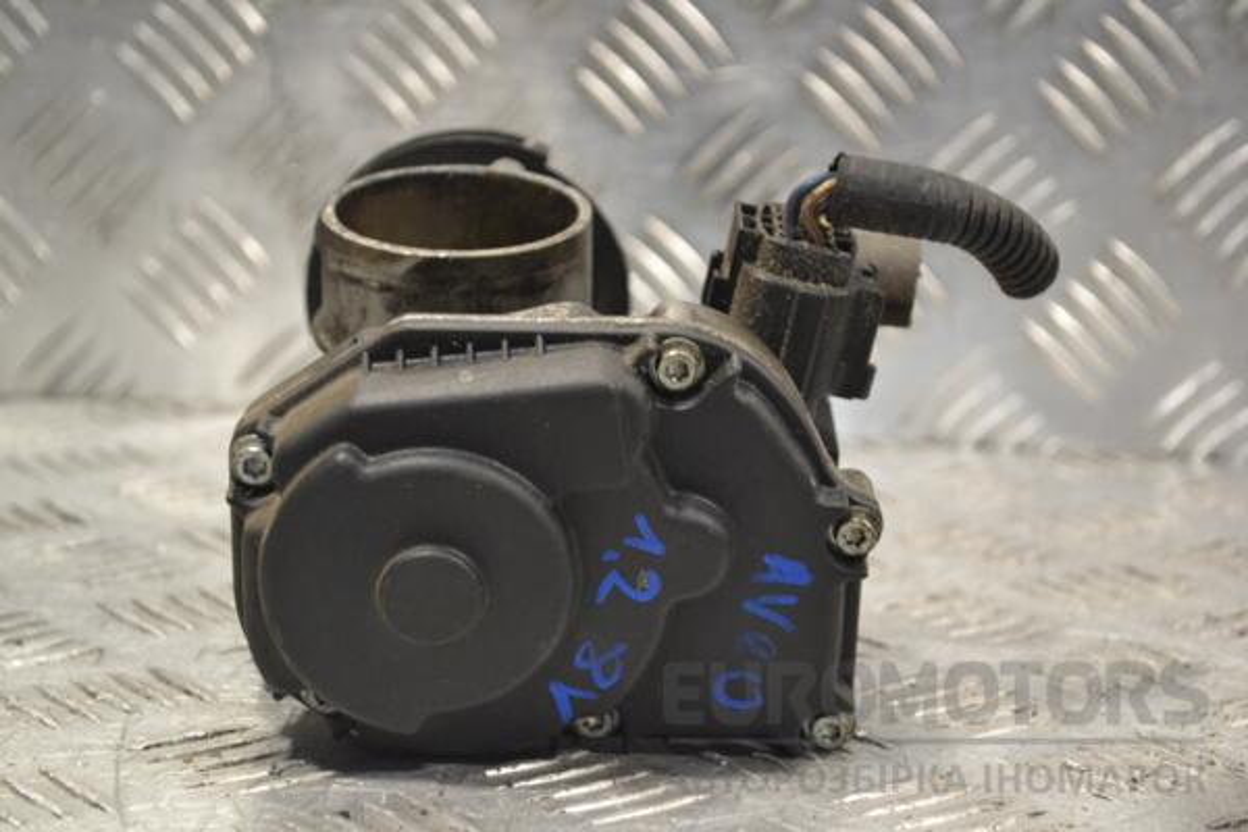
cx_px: 624
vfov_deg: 16.6
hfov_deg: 24.6
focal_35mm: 82
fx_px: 2860
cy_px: 416
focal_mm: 55
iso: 3200
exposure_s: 1/200
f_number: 5.6
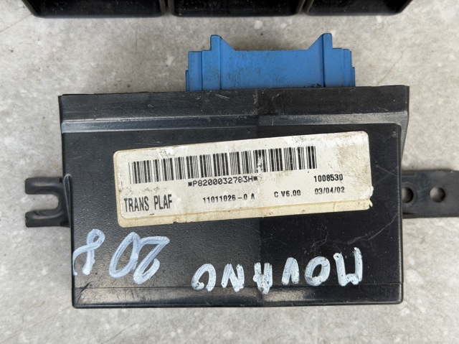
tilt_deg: -84.7
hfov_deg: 39.7
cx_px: 230
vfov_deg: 30.2
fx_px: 636
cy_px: 172
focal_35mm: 48
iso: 50
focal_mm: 6.76
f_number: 1.78
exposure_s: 1/129
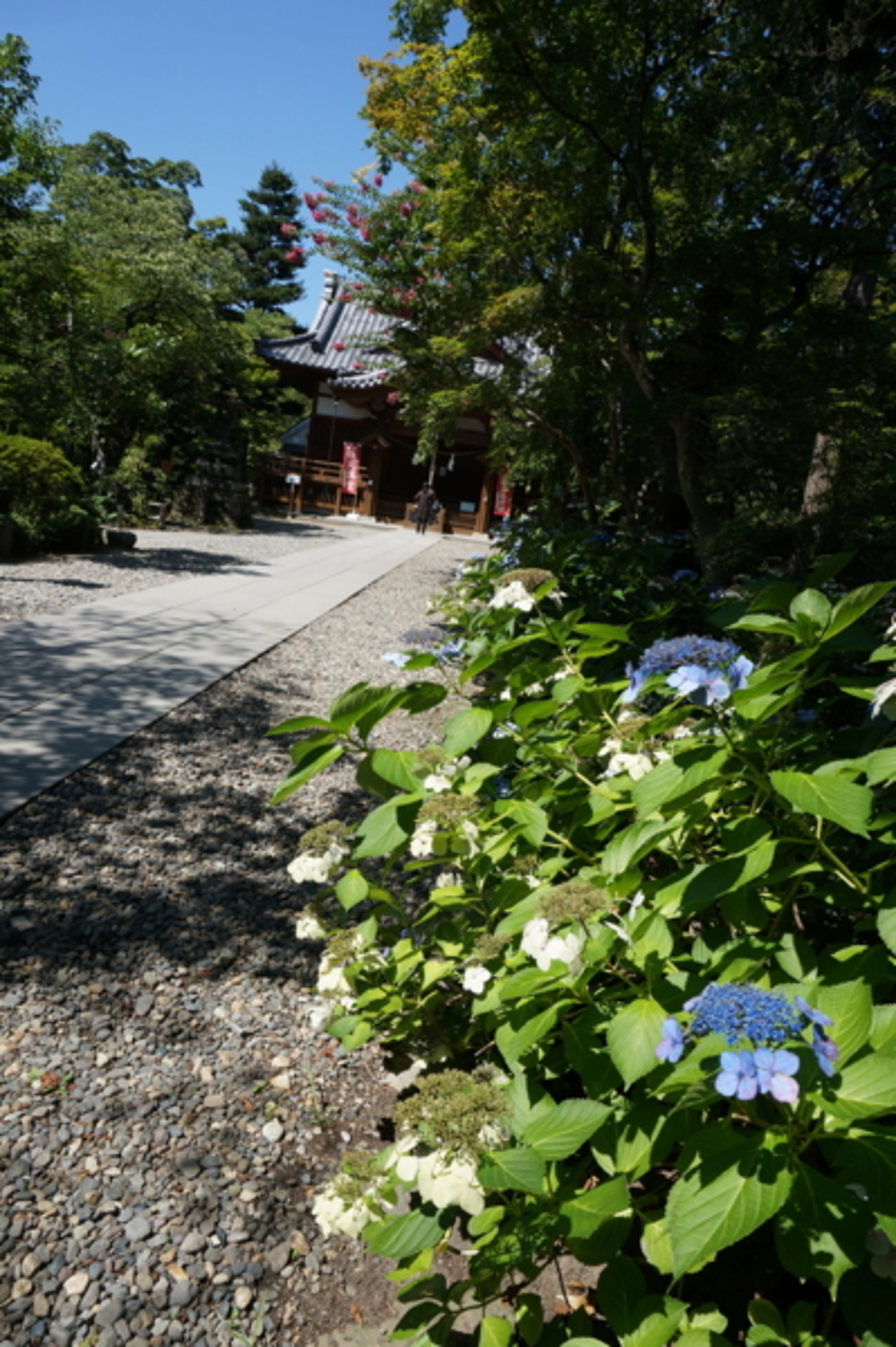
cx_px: 448
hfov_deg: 53.1
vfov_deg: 73.8
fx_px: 897
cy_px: 674
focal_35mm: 24
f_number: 9
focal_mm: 16
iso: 100
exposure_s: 1/160
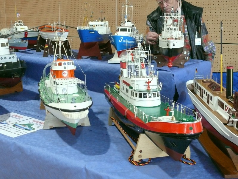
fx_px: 330
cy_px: 90
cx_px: 119
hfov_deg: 39.7
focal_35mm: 48
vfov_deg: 30.3
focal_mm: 9.7
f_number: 3.2
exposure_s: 1/40
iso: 400
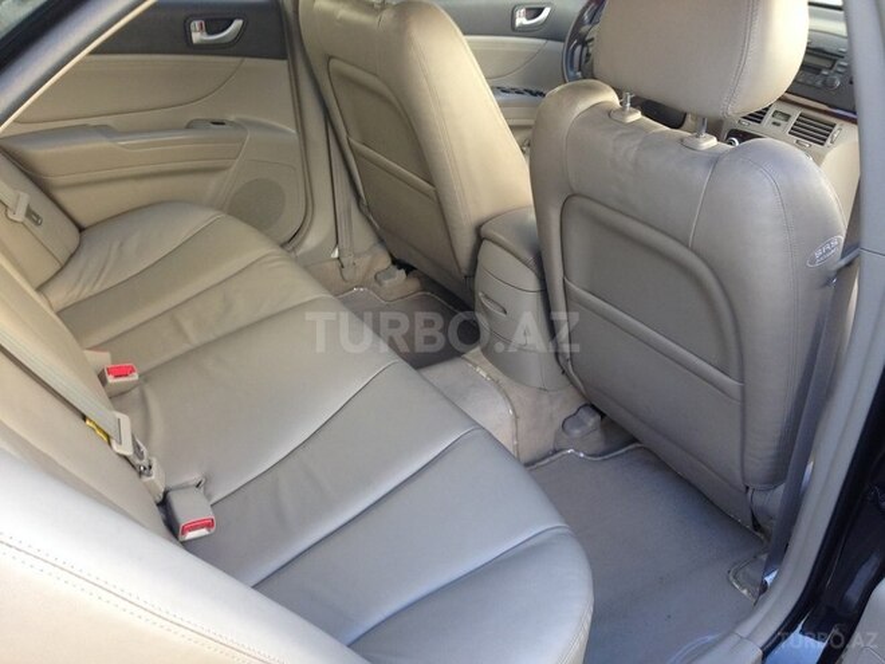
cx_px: 442
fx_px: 844
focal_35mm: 33
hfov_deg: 55.4
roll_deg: +1.4
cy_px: 332
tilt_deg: -28.8
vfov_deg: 42.9
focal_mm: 4.12
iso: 80
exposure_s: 1/120
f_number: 2.4
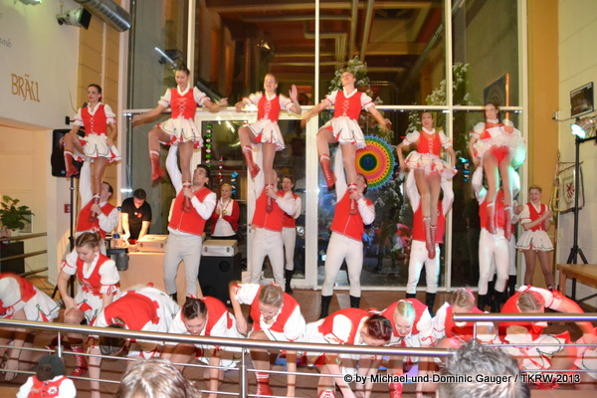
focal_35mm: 27
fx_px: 448
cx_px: 298
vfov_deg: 47.9
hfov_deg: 67.4
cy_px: 199
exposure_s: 1/25
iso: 3200
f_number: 3.5
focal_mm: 18
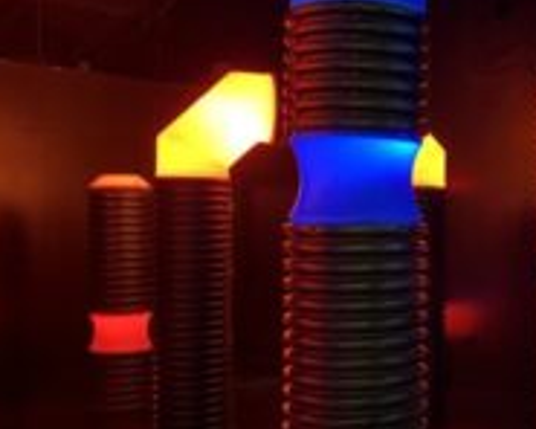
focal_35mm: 55
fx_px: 872
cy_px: 223
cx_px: 432
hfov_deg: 33.1
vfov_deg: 27.6
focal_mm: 4.25
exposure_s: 1/8
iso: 800
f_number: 1.8
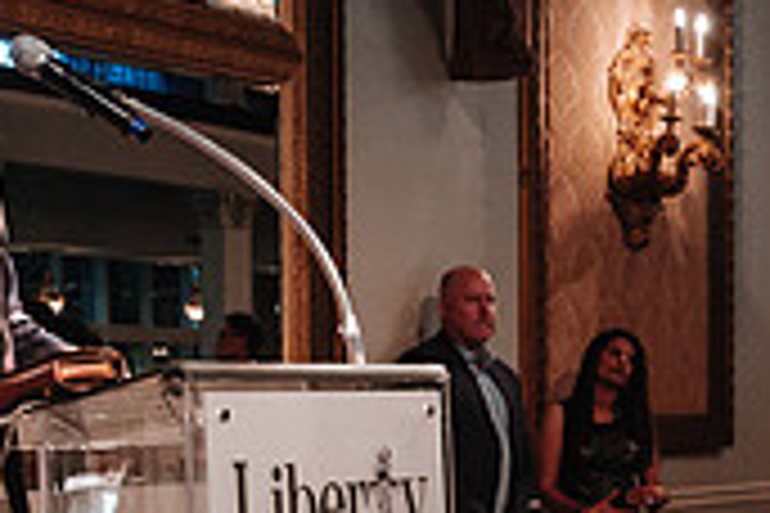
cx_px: 554
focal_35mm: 88
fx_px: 1882
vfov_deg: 15.3
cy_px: 484
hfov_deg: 22.9
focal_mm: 17.4
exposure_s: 1/60
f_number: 5
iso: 800
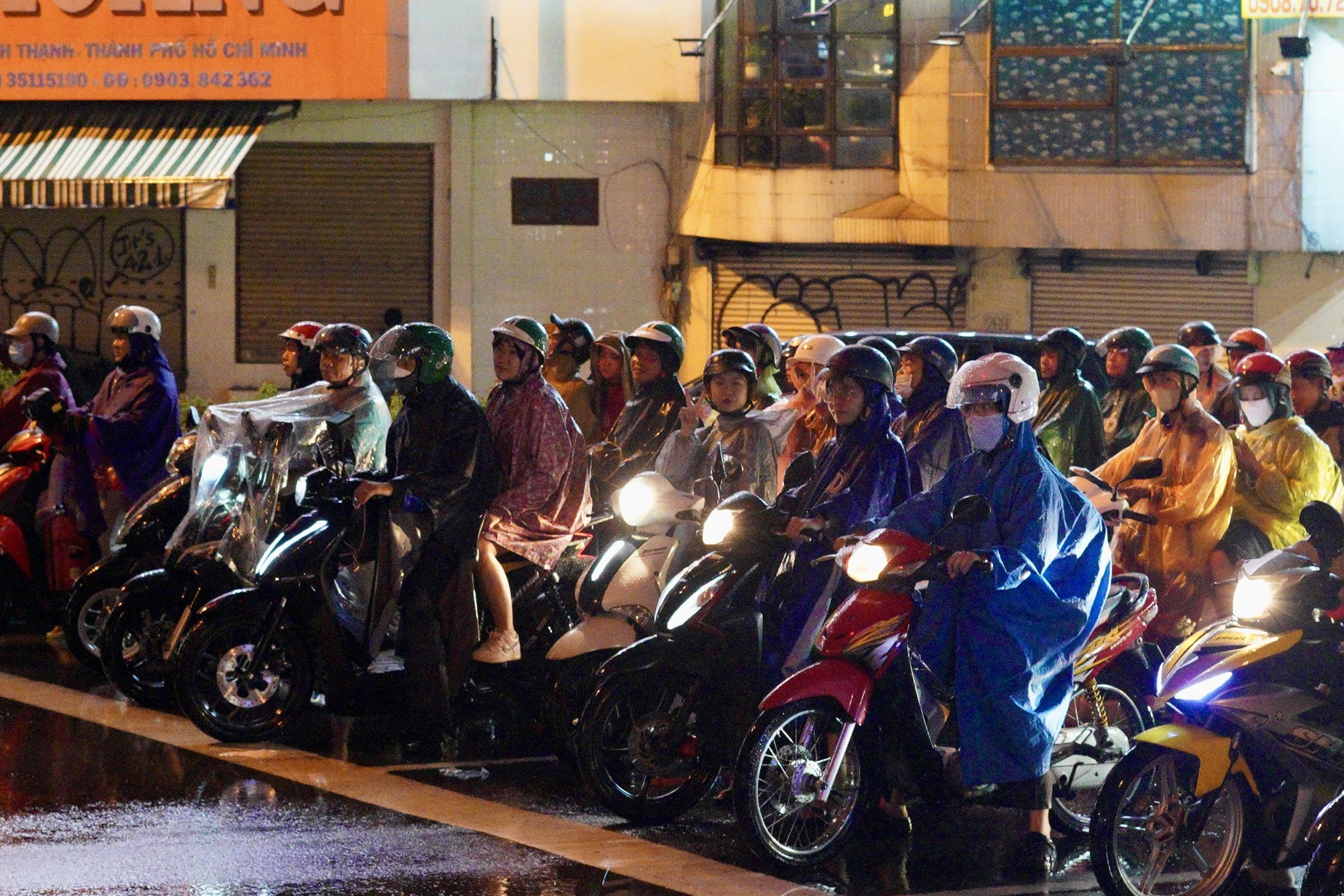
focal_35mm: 104
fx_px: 3883
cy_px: 511
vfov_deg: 13.2
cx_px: 761
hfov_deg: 19.6
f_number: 4
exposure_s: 1/200
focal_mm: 50
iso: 10000
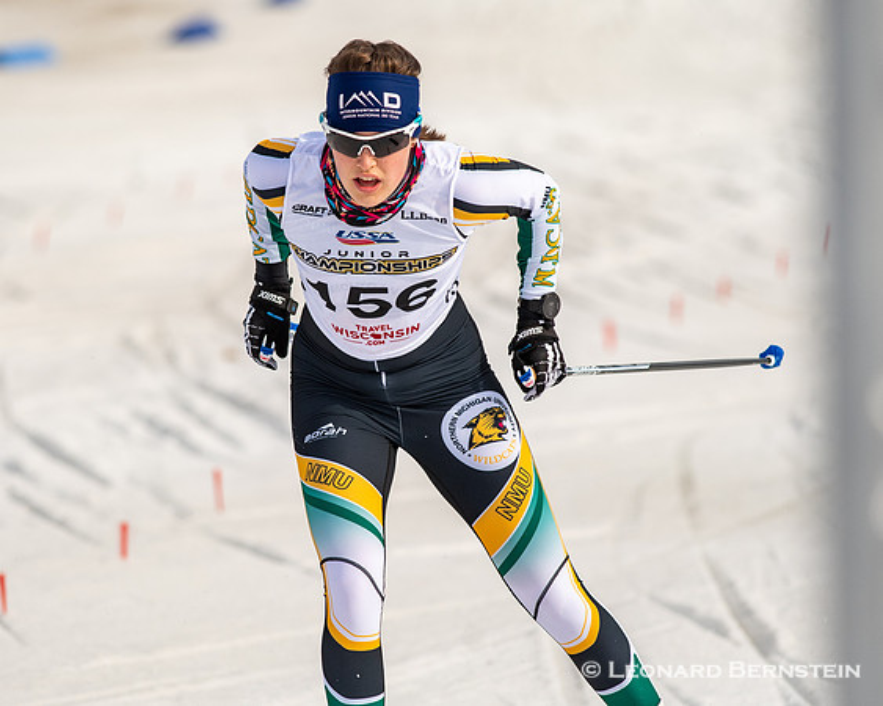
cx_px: 377
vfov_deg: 3.1
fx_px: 13240
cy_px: 353
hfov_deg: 3.8
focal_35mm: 507
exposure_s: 1/3200
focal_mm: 300
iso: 400
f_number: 5
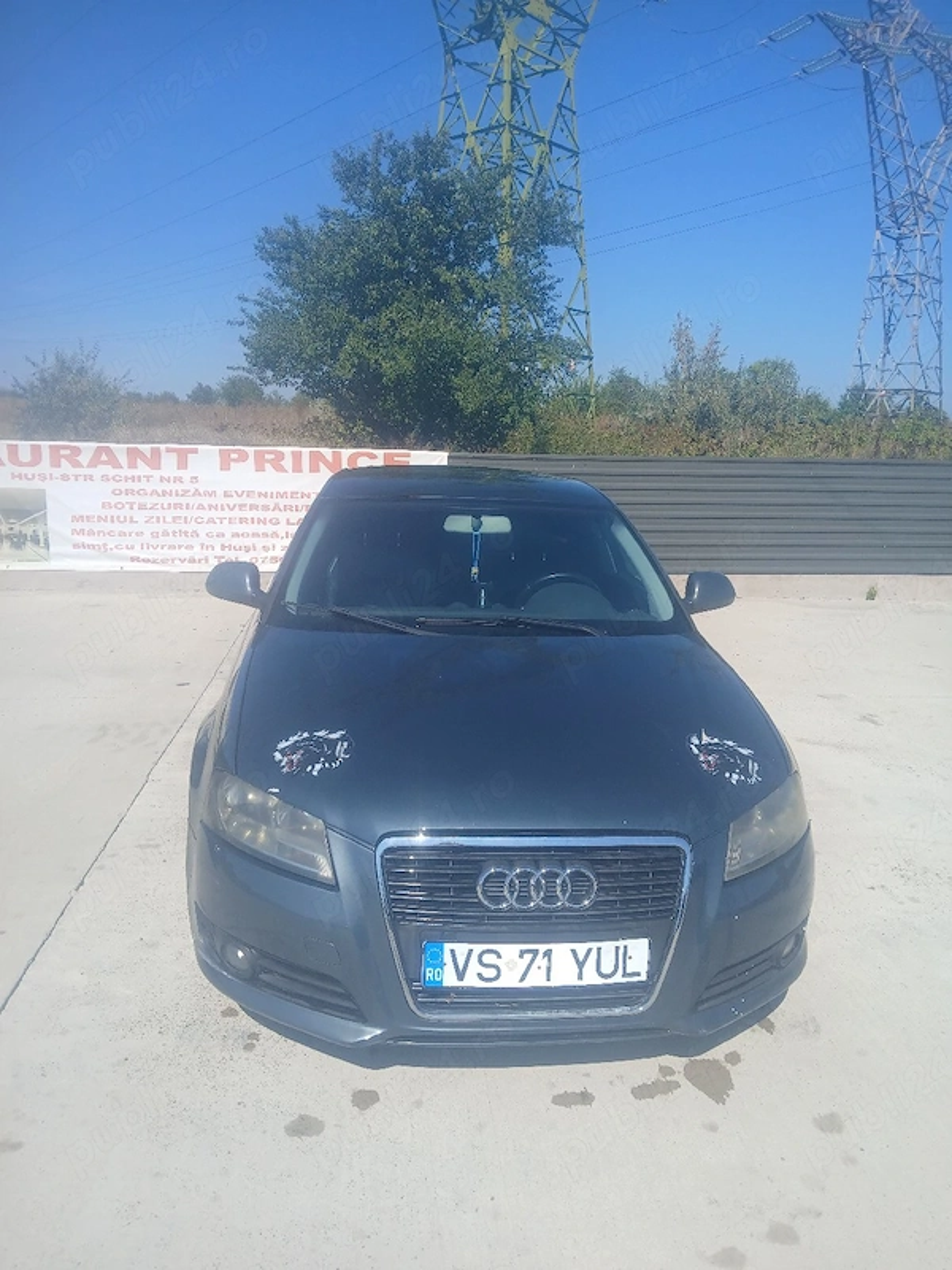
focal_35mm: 26
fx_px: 953
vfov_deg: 67.3
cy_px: 635
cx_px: 476
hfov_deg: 53.1
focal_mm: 3.98
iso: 20
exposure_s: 1/667
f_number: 1.8
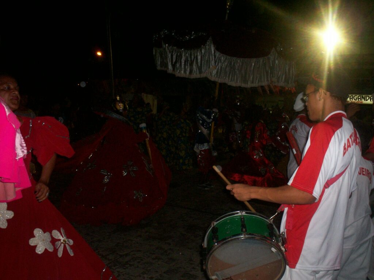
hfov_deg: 51.4
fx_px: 389
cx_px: 187
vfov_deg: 39.7
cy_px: 140
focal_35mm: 36
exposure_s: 1/64
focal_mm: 5.9
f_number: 4.5
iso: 140
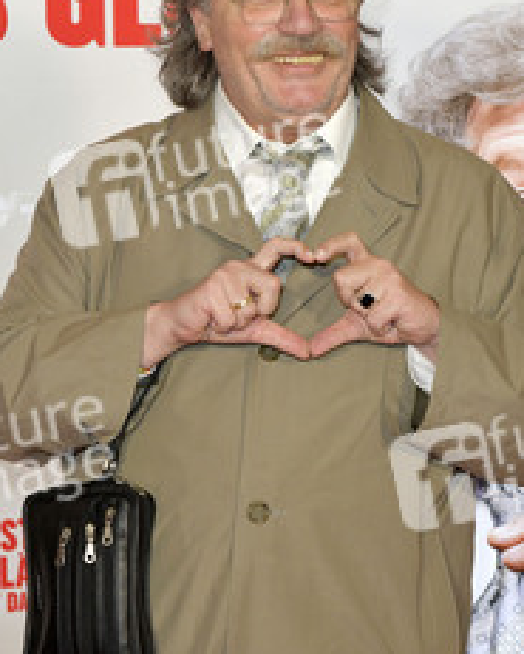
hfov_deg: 14.4
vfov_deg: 17.9
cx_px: 278
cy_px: 323
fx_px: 2073
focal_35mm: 107
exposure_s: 1/200
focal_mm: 66
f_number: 6.3
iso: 1250
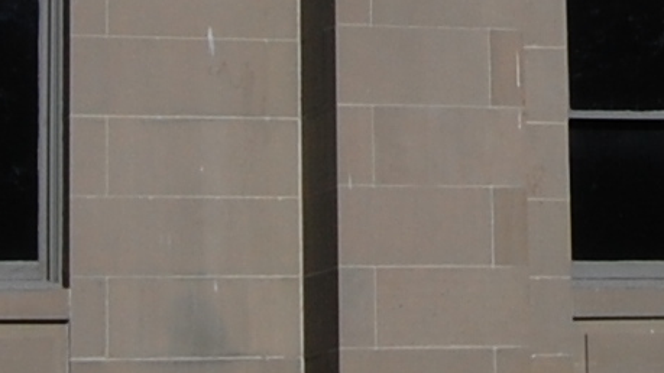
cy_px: -468
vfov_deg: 5.0
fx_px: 4162
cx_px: 816
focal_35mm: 236
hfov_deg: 9.0
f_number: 16
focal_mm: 23
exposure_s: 1/200
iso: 200
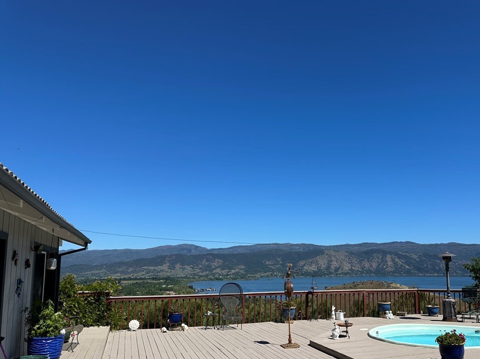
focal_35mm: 30
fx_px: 416
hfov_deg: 59.3
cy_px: 216
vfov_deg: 46.5
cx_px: 296
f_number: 1.78
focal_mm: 6.86
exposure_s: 1/6211
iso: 80
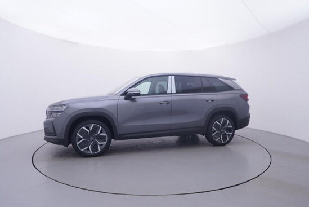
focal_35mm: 22
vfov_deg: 56.2
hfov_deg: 77.3
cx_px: 154
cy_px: 104
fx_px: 193
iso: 200
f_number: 5
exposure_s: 1/80
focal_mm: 15
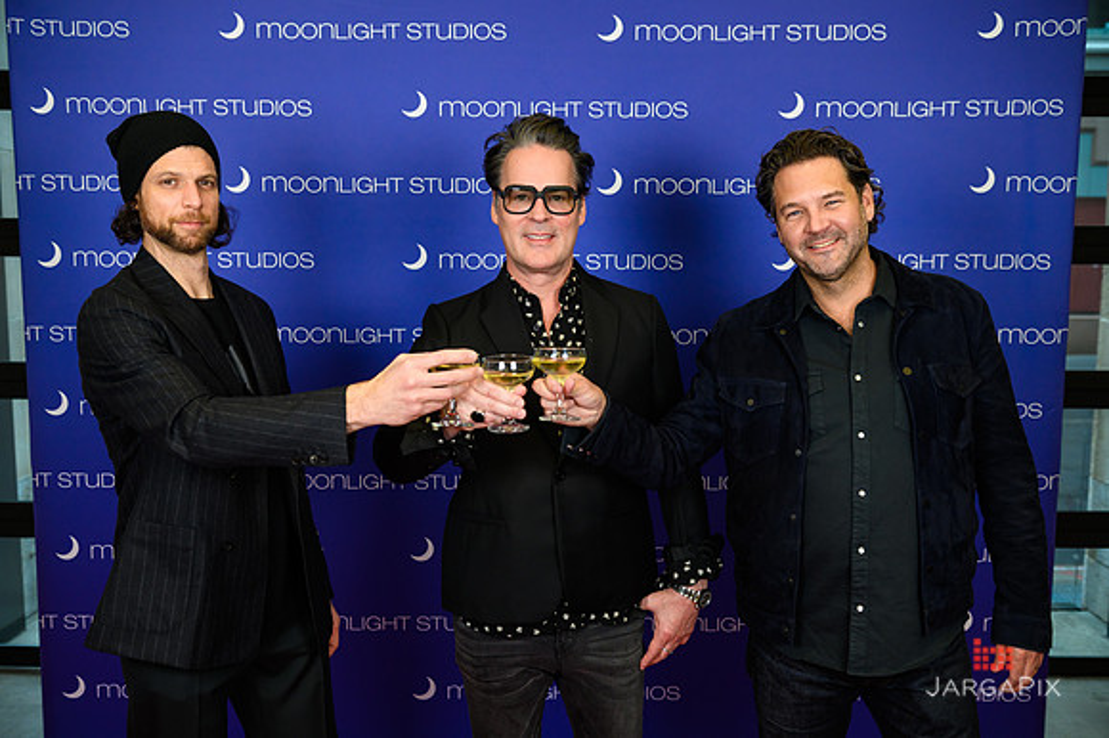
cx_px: 554
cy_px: 369
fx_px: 1108
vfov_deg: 36.8
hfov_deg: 53.2
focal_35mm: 36
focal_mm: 36
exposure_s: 1/400
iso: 1000
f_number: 5
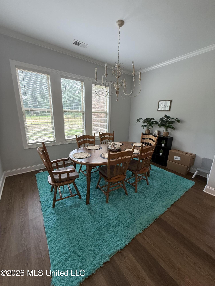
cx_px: 108
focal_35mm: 14
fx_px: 116
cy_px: 143
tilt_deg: -13.6
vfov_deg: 102.1
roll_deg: -1.4
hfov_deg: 85.7
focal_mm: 2.22
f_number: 2.2
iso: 160
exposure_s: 1/120
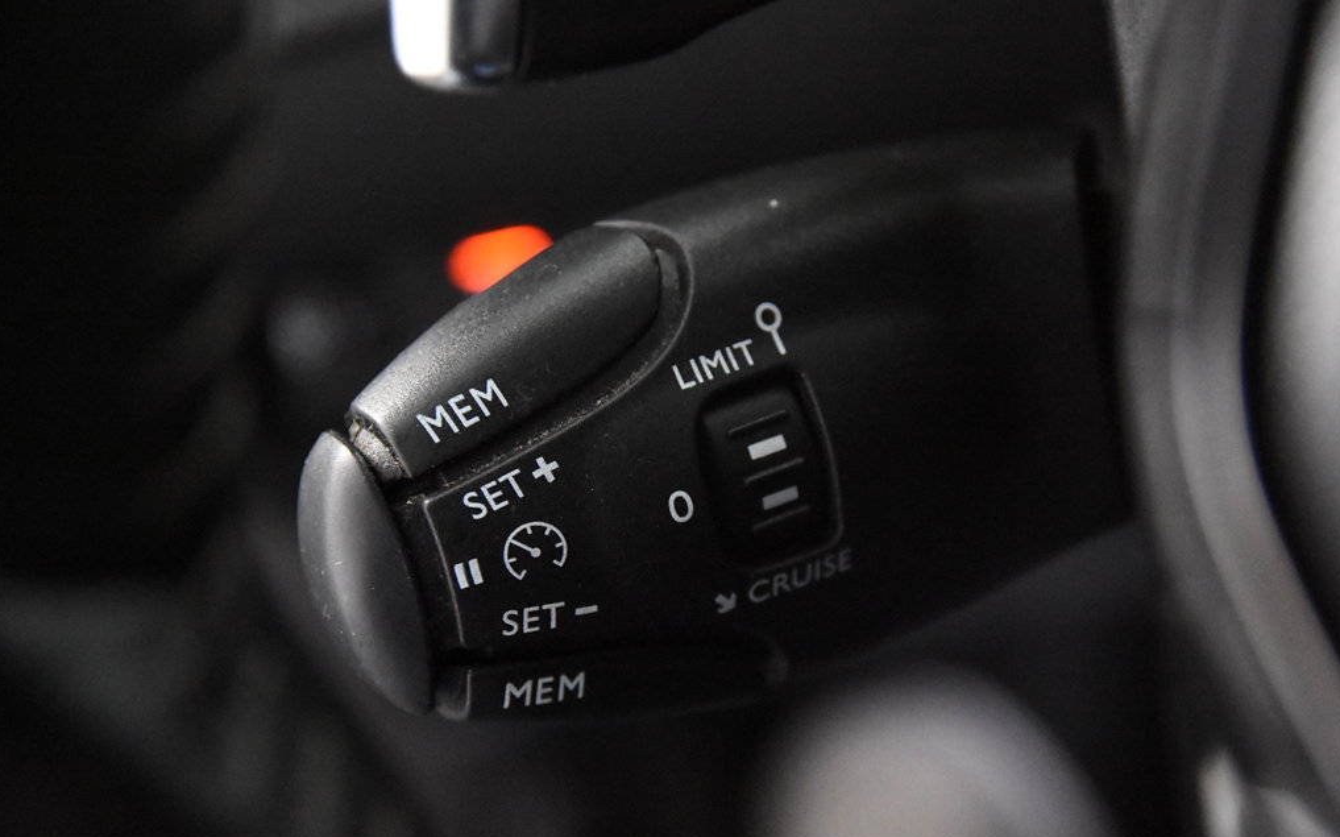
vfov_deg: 16.9
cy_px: 418
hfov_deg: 26.8
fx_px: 2811
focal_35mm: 77
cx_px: 669
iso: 11400
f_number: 3.8
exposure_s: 1/80
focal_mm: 50
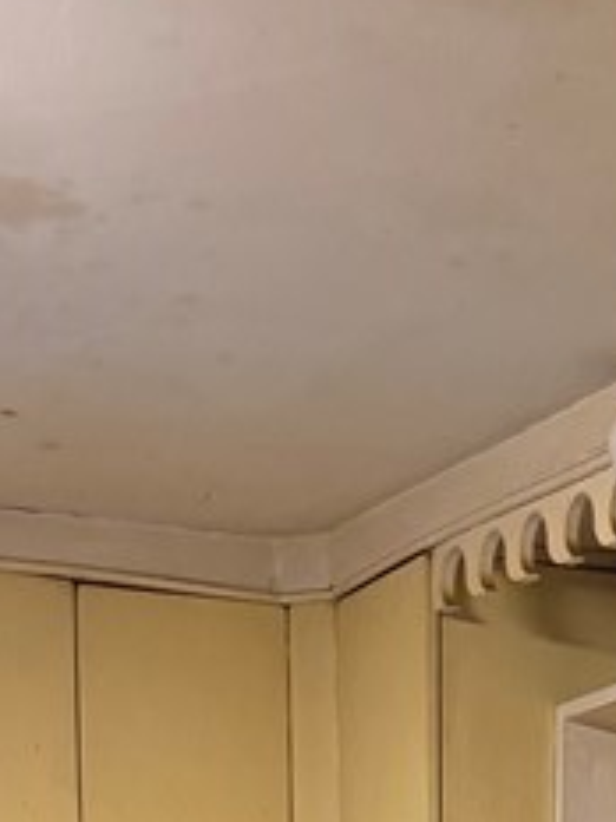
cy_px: 1708
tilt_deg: -11.2
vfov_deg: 14.8
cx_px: 499
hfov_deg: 13.9
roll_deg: -0.7
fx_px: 2515
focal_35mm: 106
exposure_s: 1/60
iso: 640
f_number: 1.78
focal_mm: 6.76
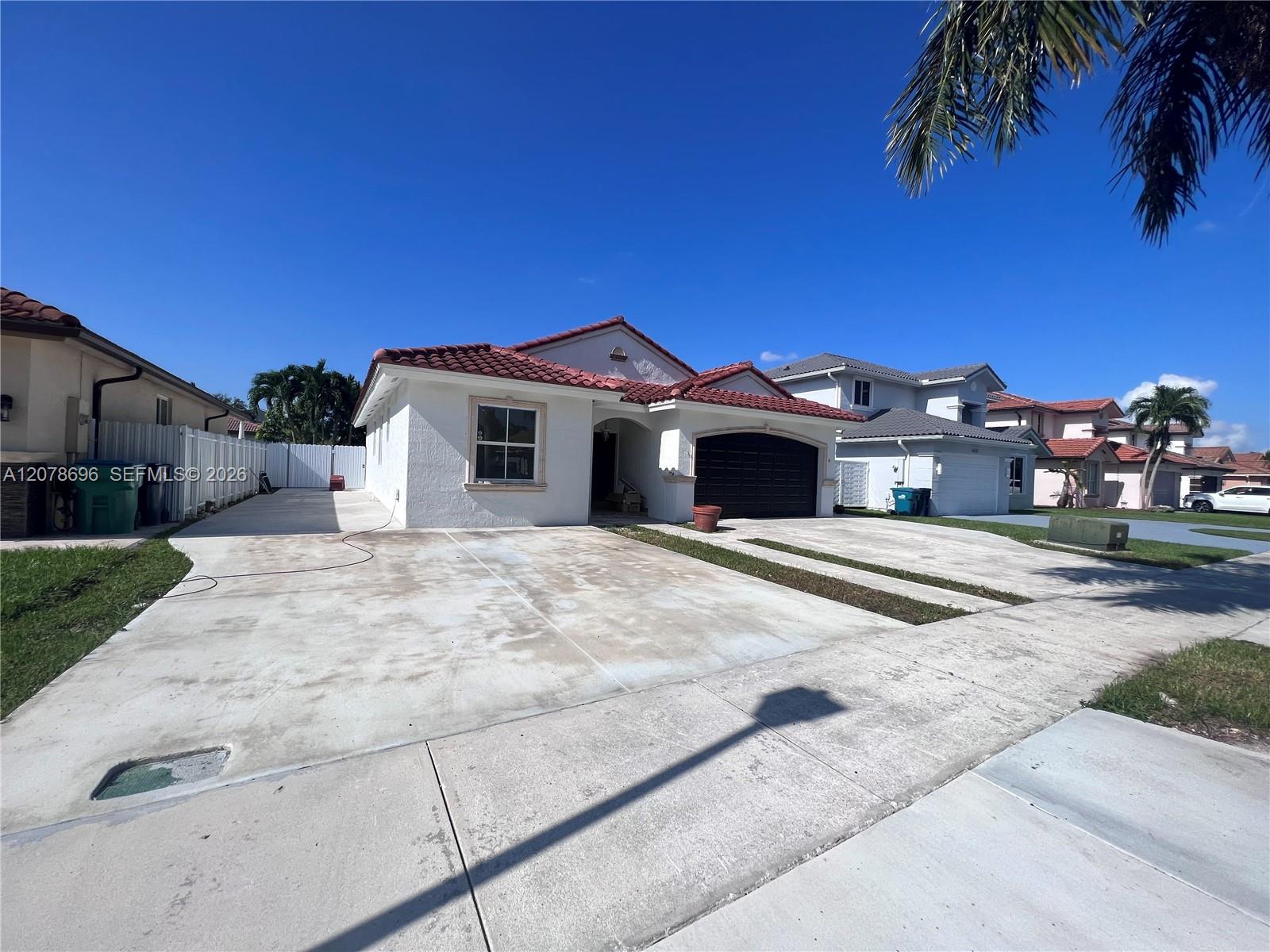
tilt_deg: -0.3
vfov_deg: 89.9
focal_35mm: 13
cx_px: 635
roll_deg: -1.7
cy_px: 476
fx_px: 477
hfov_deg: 106.2
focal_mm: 1.57
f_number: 1.8
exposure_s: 1/3534
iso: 32
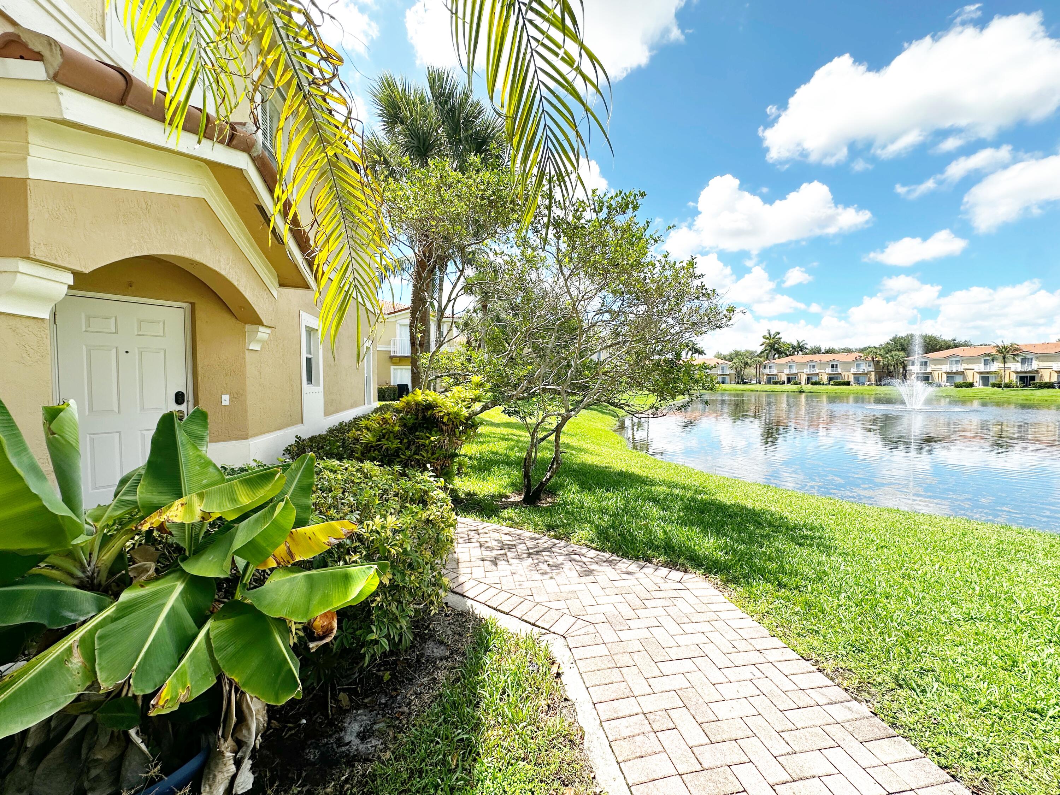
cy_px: 398
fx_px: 429
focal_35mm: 14
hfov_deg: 102.1
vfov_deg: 85.7
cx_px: 530
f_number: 2.2
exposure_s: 1/1159
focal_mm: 2.22
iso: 40
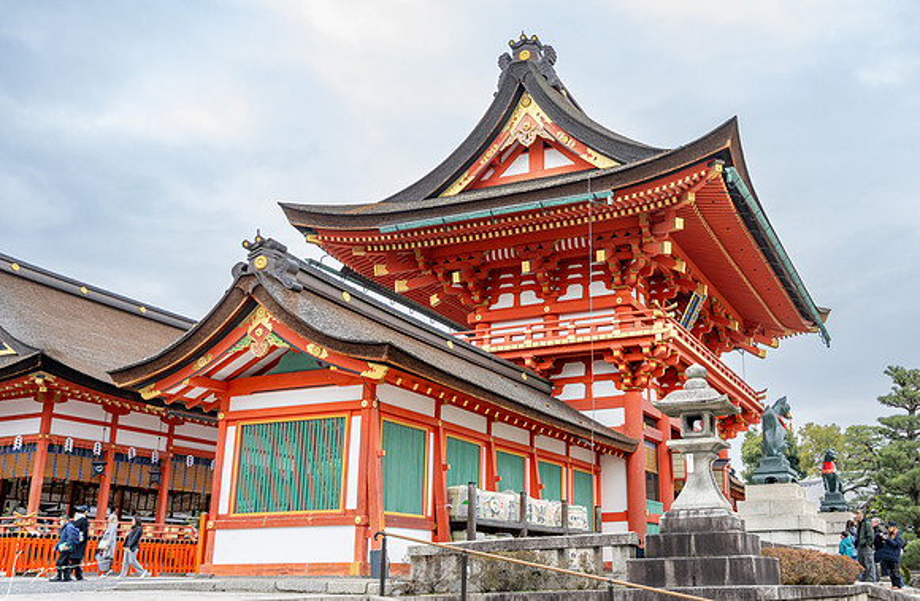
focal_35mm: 38
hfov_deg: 50.1
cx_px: 588
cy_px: 300
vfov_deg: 34.4
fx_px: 970
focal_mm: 29.5
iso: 250
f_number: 4
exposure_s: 1/500
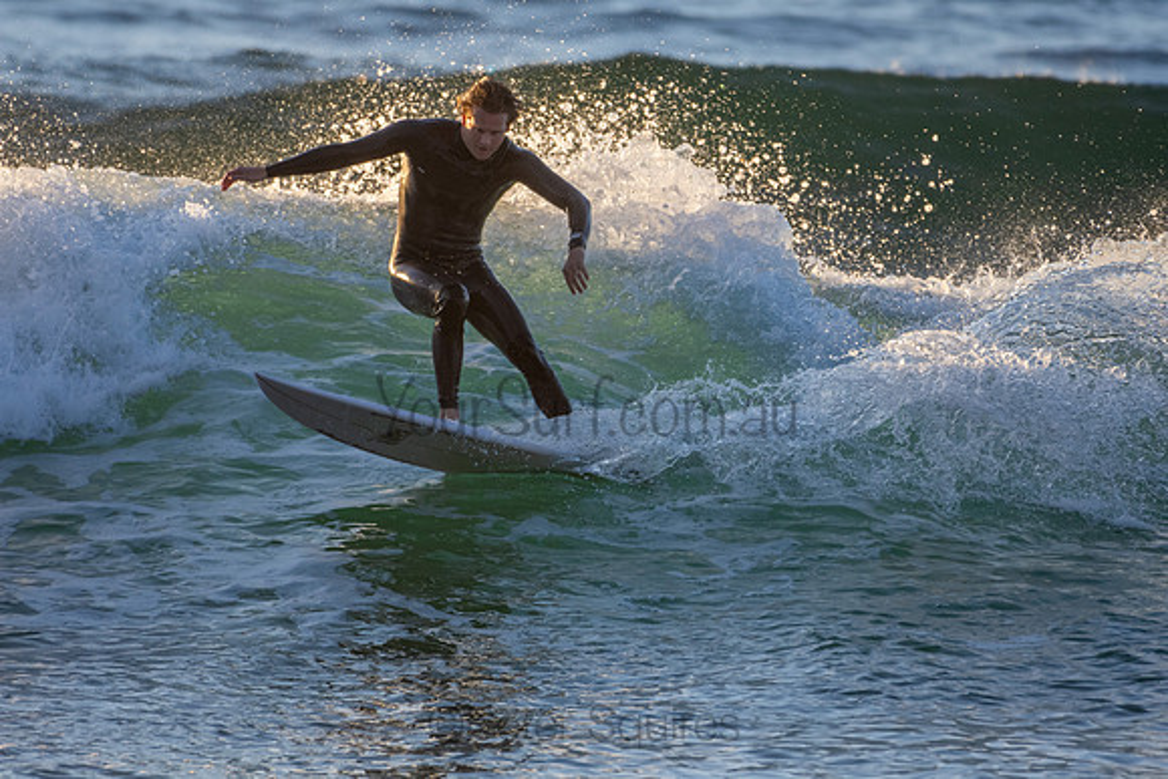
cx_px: 584
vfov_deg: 1.8
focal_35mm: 750
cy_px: 390
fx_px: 24338
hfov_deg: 2.7
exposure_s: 1/1250
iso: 720
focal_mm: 500
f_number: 5.6
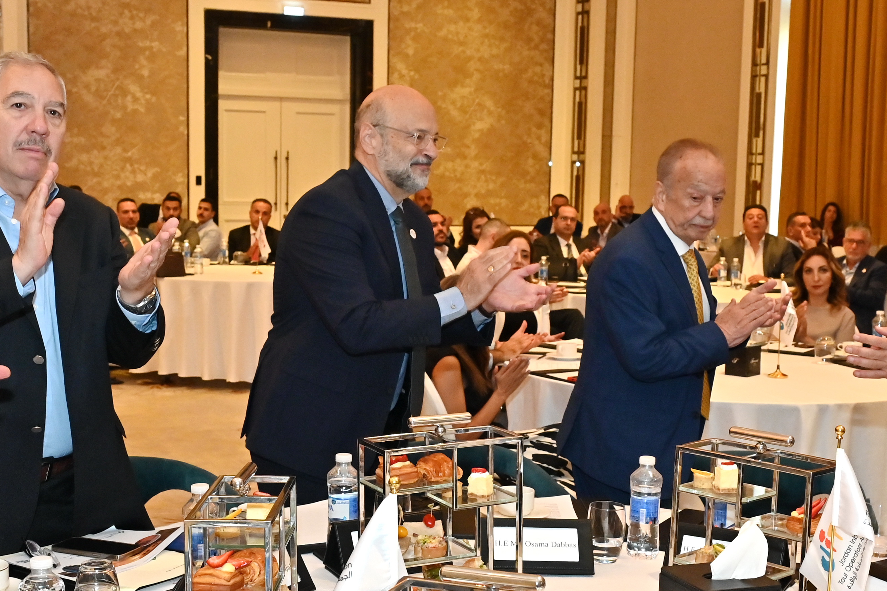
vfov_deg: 25.0
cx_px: 457
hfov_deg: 36.9
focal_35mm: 54
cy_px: 357
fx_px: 1330
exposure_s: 1/100
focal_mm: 24
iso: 1250
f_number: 5.6
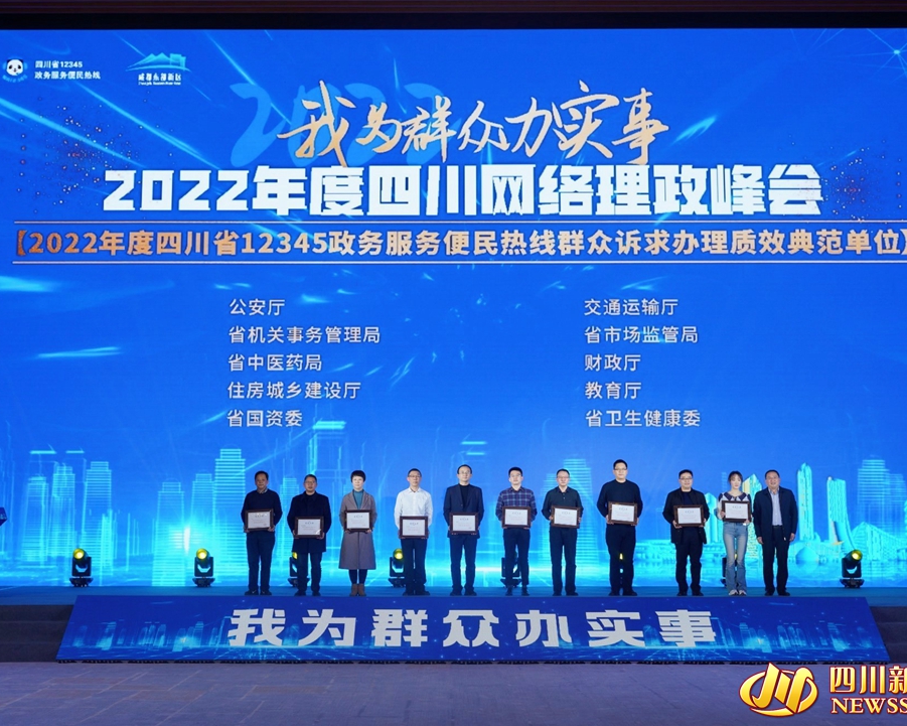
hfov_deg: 39.5
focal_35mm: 47
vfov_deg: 32.1
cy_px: 369
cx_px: 442
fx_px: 1262
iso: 160
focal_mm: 41
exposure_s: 1/60
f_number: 4
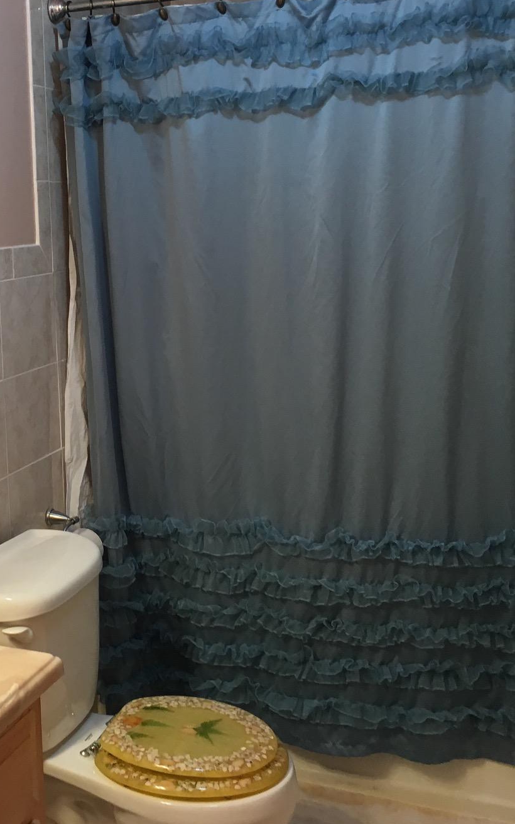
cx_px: 93
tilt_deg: -8.6
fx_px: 1078
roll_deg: +2.3
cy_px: 378
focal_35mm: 48
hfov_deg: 26.3
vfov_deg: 41.8
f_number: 2.2
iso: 64
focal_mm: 4.15
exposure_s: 1/30
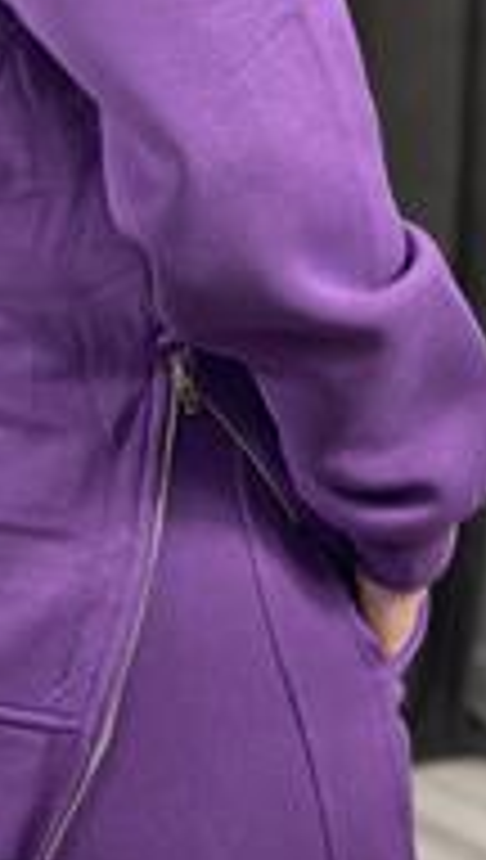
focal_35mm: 113
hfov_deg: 10.6
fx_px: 2579
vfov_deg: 18.8
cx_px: -99
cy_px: 227
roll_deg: +6.8
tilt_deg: -33.7
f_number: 1.78
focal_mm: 6.86
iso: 125
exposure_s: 1/100
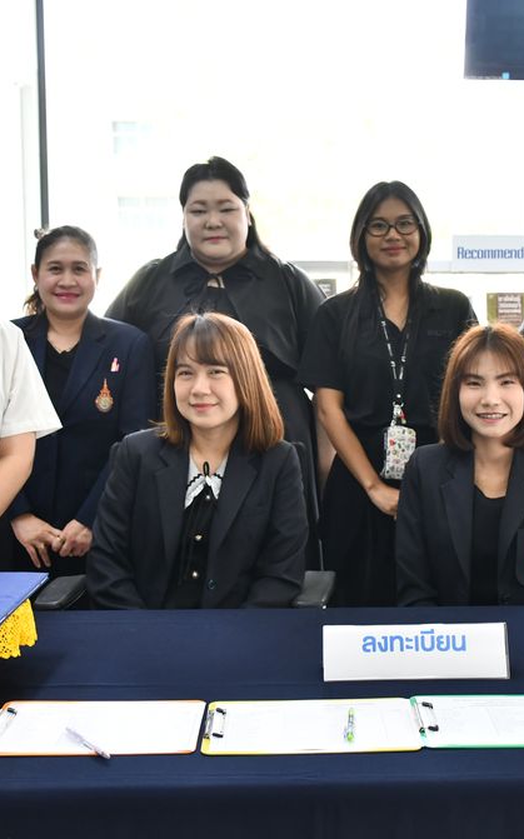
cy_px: 426
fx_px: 1280
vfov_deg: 36.3
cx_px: 358
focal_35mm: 56
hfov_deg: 23.0
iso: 800
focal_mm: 24
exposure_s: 1/125
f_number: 3.8
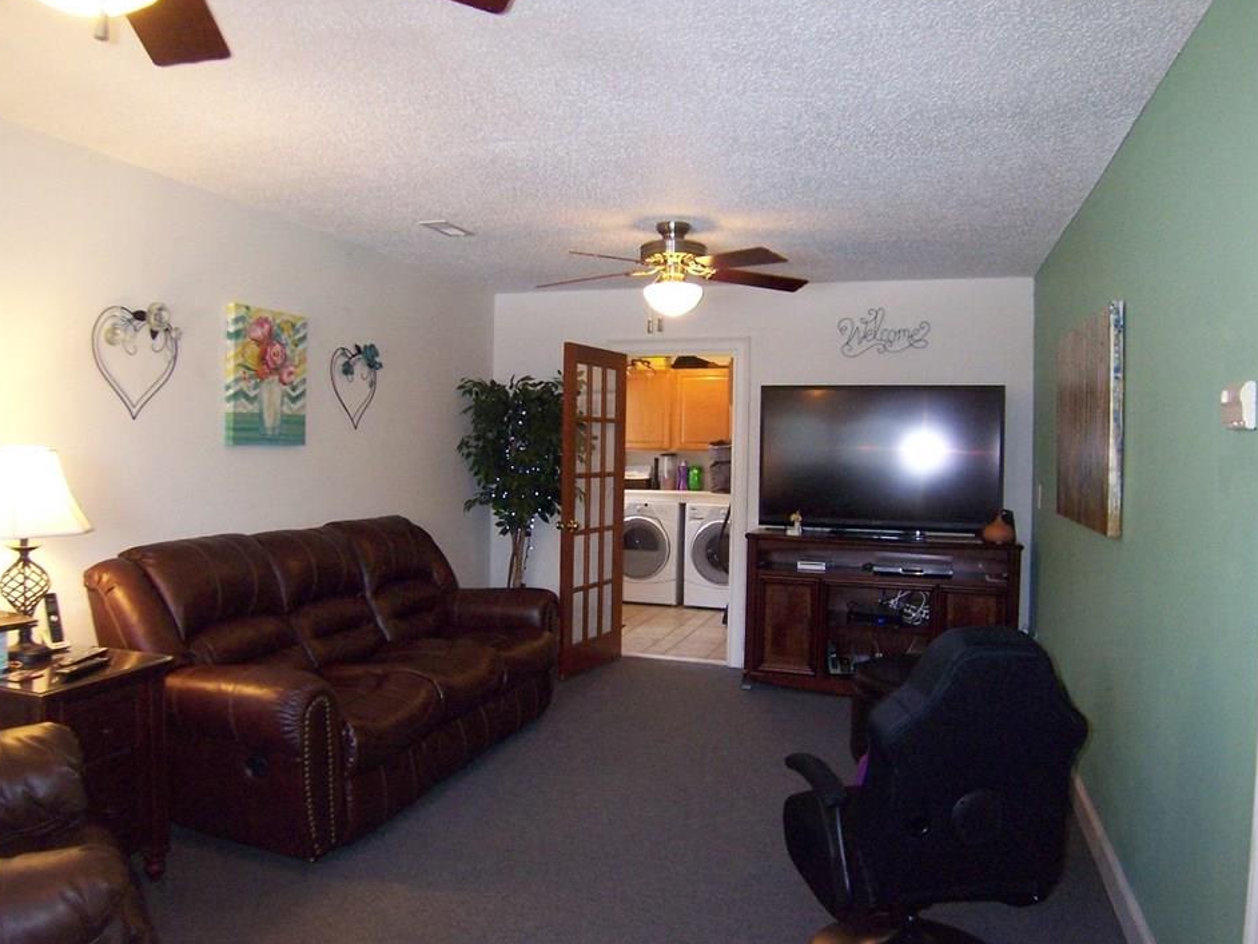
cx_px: 601
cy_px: 455
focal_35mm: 25
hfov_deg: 69.3
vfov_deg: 54.9
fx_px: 909
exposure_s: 1/30
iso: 200
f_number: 2.8
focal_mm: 3.8
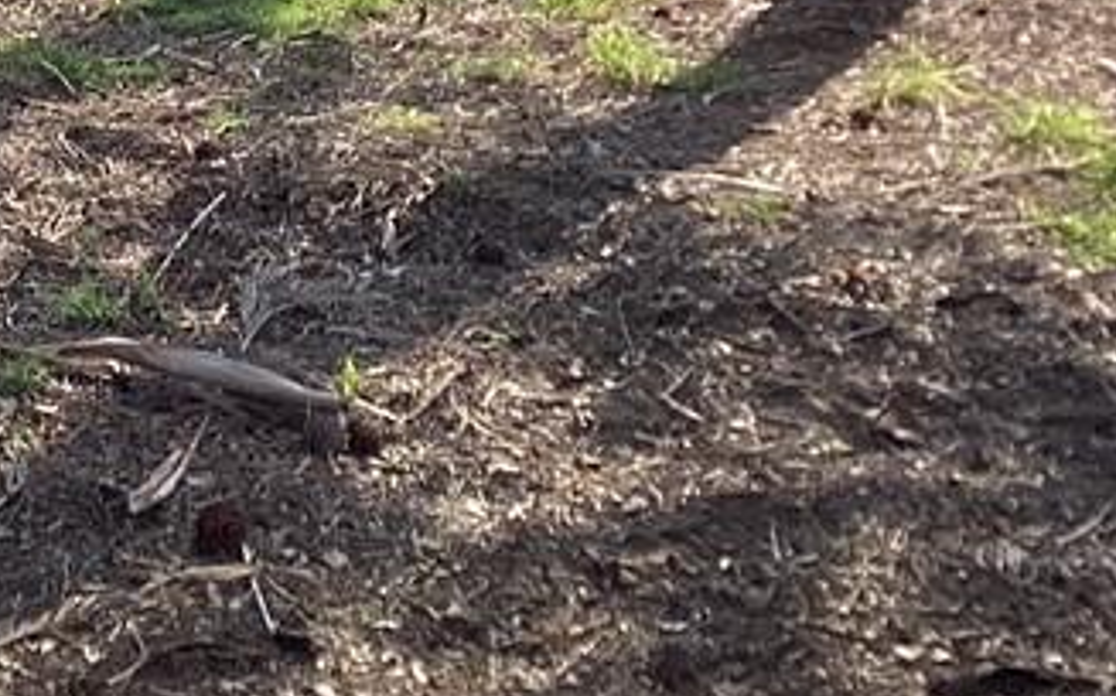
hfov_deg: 19.8
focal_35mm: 103
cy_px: -212
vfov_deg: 12.3
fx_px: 3131
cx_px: 85
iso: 25
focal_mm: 3.3
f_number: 2.4
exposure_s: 1/1431
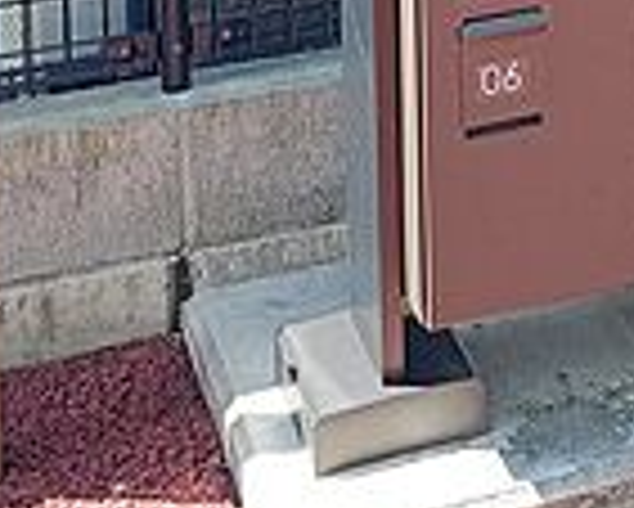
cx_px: 661
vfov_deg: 12.6
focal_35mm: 106
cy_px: -539
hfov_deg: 17.6
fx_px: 1990
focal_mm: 5.23
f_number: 1.8
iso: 32
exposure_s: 1/120
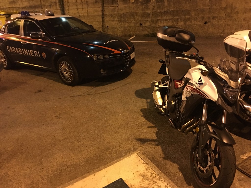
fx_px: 210
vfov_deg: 48.2
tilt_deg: -23.0
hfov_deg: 61.7
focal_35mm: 29
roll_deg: +4.4
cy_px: 94
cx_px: 126
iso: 160
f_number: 2.2
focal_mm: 4.15
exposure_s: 1/4
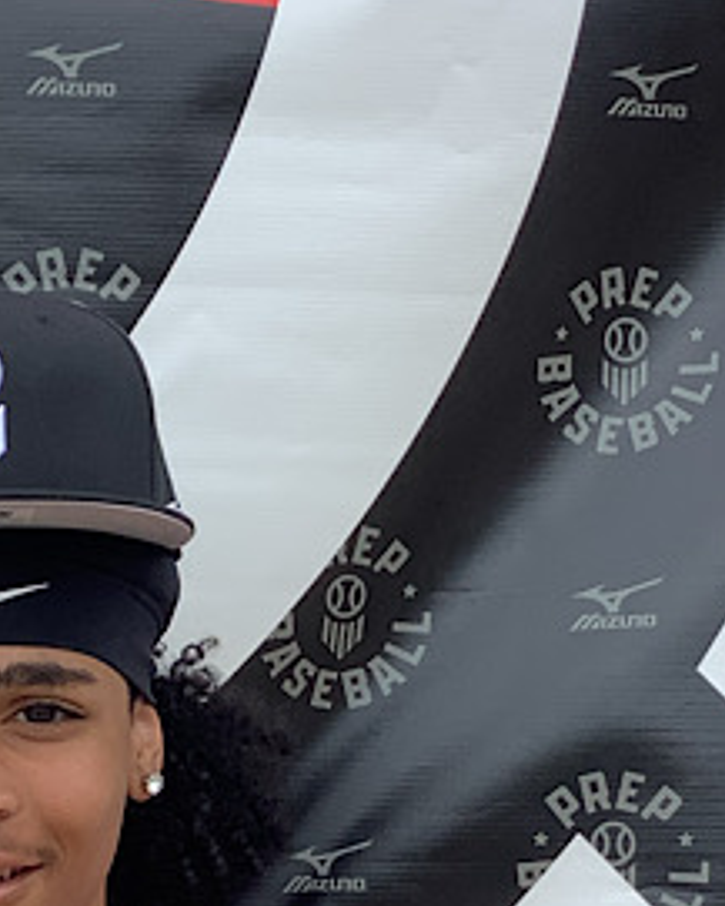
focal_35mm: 70
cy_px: 958
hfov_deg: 21.2
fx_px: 1876
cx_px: 8
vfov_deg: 25.4
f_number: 2.4
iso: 25
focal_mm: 3.3
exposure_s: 1/849
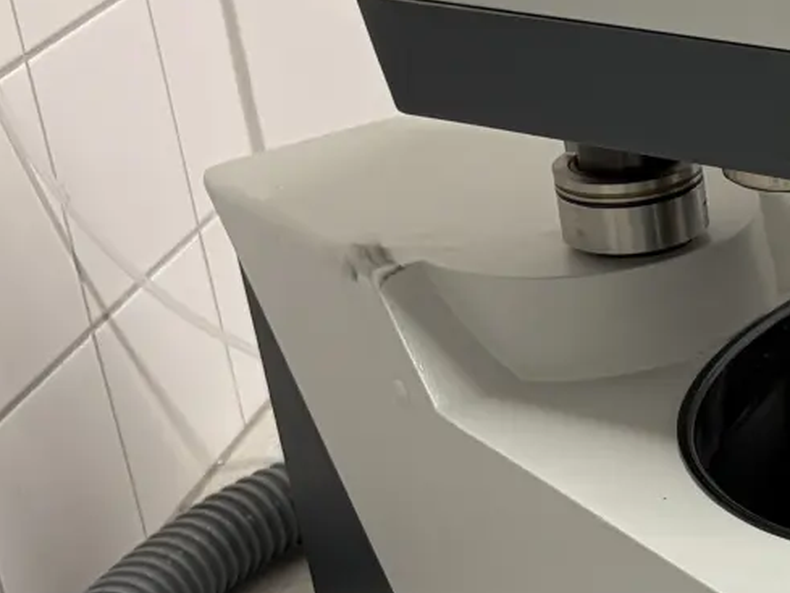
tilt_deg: -23.5
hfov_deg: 17.3
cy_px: 333
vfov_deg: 14.5
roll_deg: +2.2
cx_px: 1187
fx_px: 2328
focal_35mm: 102
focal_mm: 5.96
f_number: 1.6
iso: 80
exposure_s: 1/50
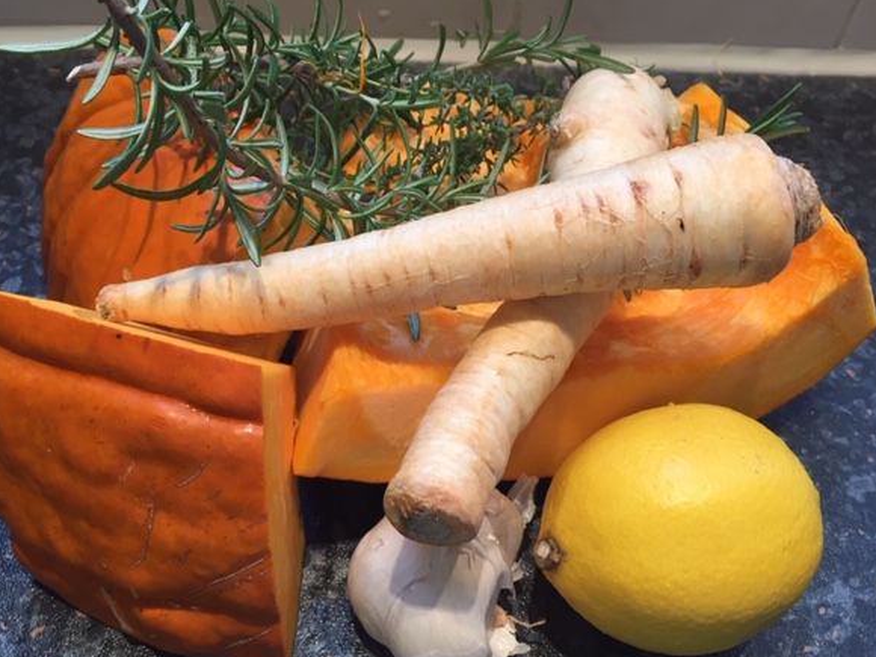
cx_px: 430
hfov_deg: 56.8
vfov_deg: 44.1
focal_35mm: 32
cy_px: 355
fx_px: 810
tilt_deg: -50.2
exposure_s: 1/33
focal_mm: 4.15
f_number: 2.2
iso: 40
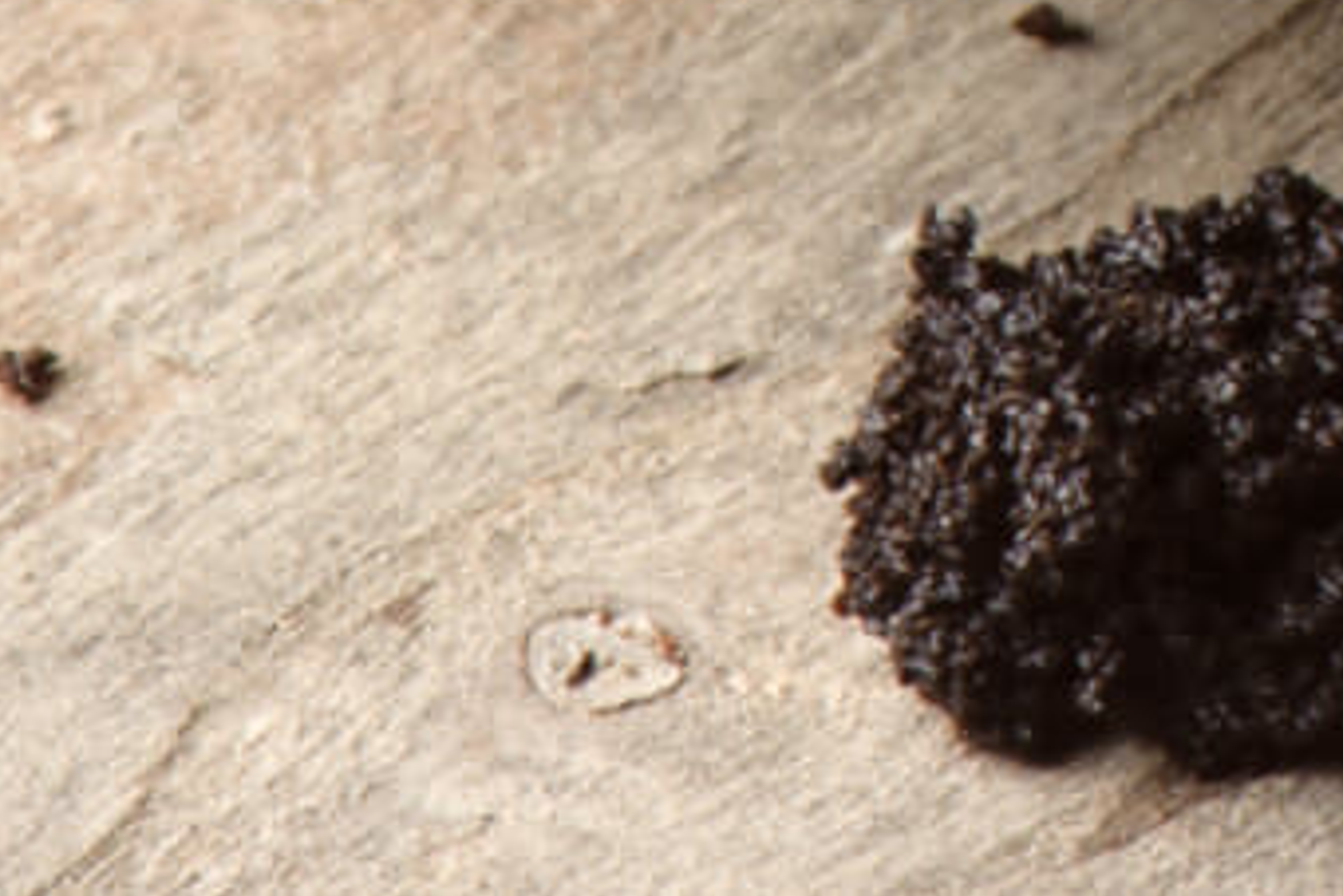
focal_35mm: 791
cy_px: -2469
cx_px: 2611
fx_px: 29520
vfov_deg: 1.7
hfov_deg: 2.6
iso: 200
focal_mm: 105
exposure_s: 1/125
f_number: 18
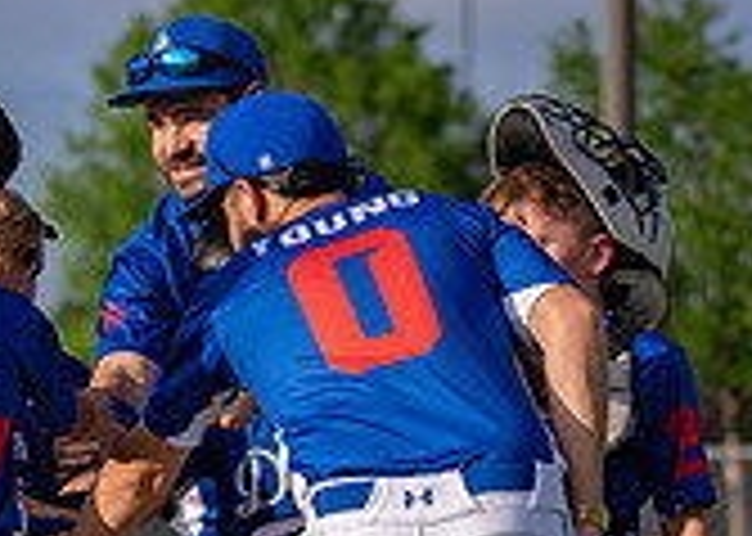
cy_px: 552
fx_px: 6381
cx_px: 10
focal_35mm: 299
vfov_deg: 4.8
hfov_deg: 6.7
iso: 250
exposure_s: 1/5000
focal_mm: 70
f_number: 2.8
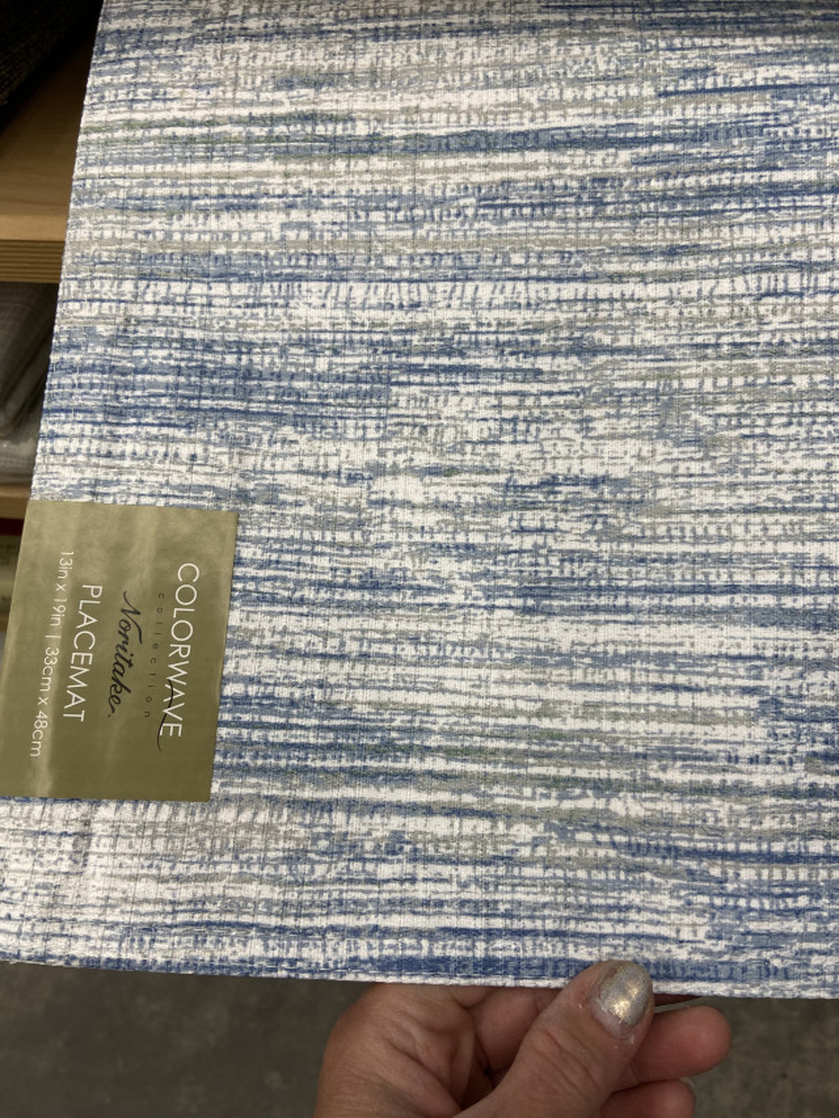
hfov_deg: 53.1
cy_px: 559
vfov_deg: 67.3
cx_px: 420
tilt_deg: -53.6
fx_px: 840
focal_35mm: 26
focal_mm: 4.25
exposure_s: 1/120
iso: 100
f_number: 1.8
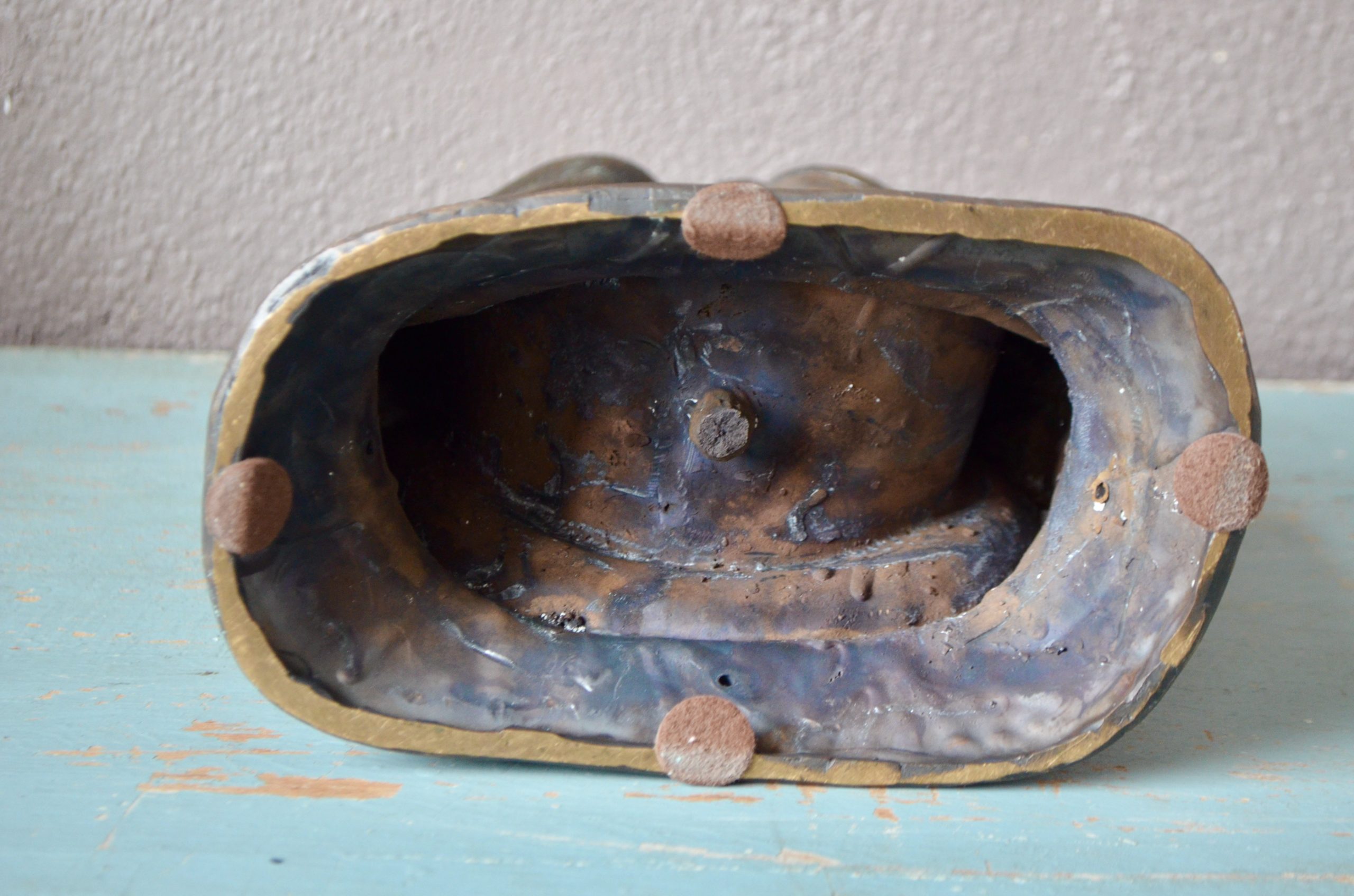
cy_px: 448
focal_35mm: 69
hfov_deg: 29.3
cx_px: 677
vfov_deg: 19.6
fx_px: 2590
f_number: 5.3
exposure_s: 1/25
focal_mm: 46
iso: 1250
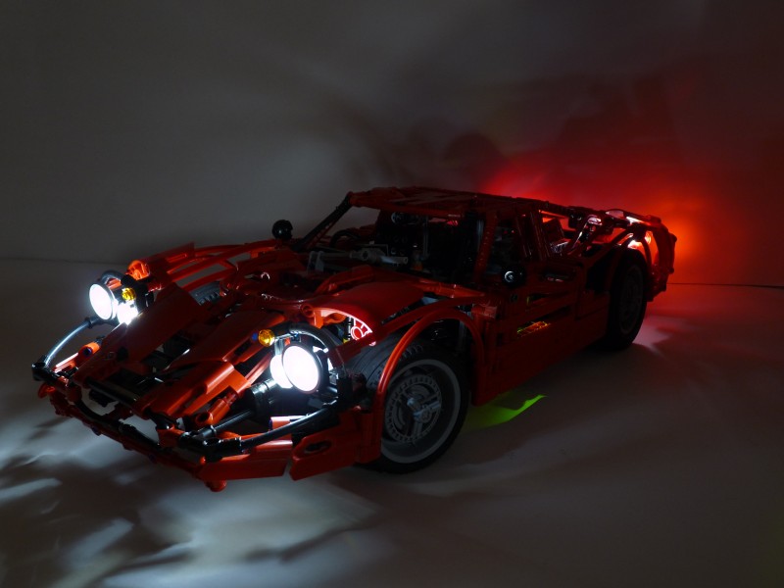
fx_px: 725
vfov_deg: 44.2
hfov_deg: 56.8
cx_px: 392
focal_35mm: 32
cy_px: 294
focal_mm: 5.8
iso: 100
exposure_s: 20
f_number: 3
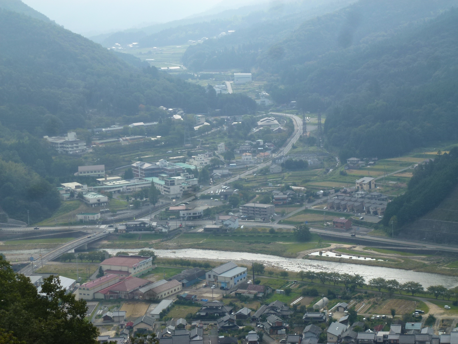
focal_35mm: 76
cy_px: 172
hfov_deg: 25.7
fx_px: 1006
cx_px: 229
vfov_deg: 19.4
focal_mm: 13.6
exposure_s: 1/400
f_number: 4.7
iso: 100
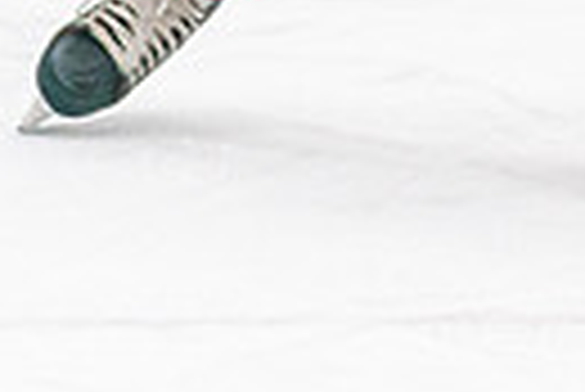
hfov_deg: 2.7
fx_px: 12299
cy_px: -594
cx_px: 680
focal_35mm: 756
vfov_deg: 1.8
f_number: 2.8
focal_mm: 137
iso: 3200
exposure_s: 1/1250
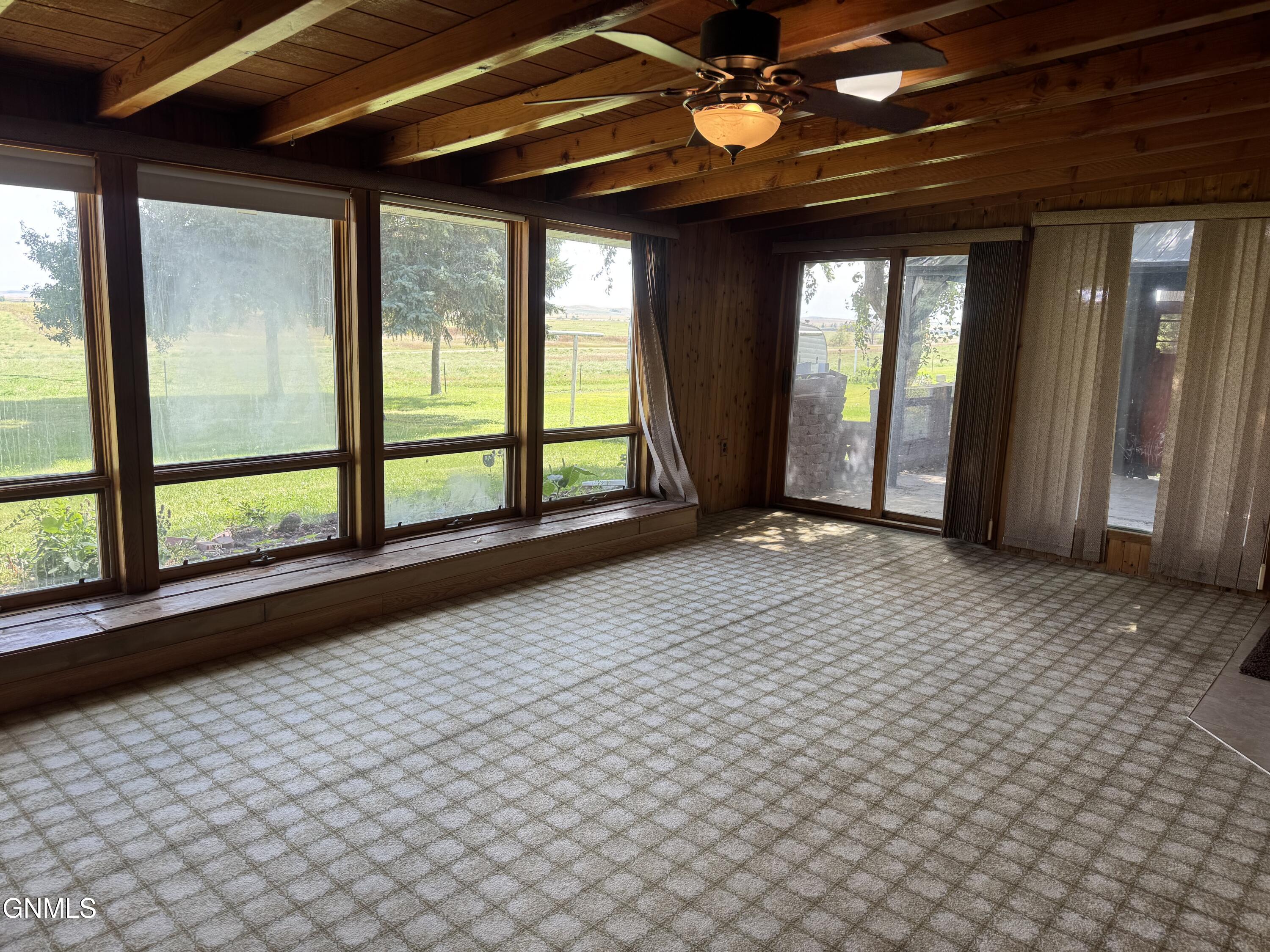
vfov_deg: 56.8
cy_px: 476
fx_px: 881
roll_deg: -1.5
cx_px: 635
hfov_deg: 71.6
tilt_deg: -9.5
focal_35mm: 24
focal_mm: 6.76
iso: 64
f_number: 1.78
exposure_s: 1/170
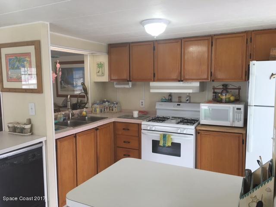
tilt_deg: -5.3
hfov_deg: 61.7
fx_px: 231
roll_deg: -0.2
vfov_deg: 48.2
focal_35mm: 29
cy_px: 104
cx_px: 138
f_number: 2.2
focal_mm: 4.15
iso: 25
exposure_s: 1/40
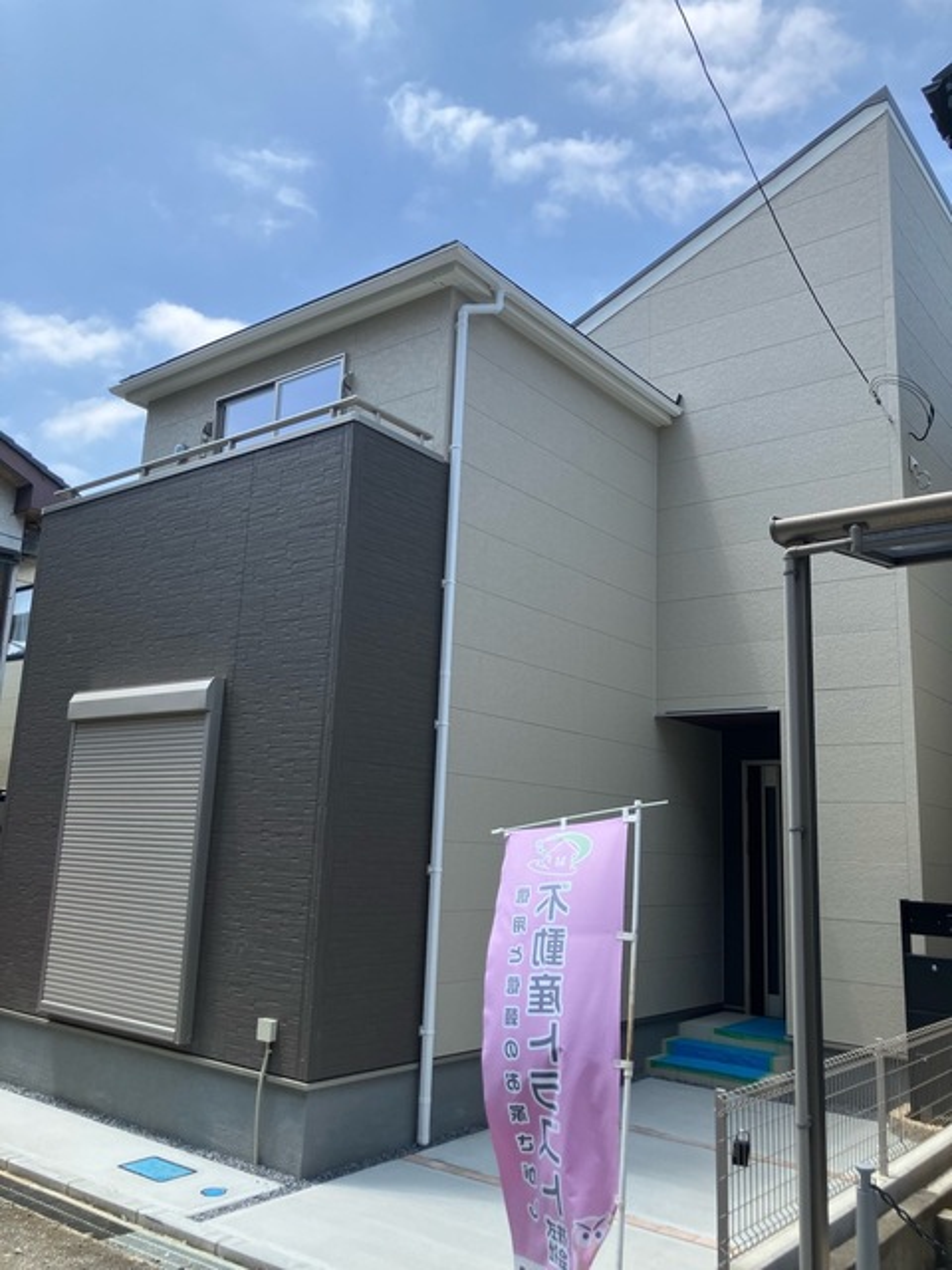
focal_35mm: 28
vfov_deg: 63.4
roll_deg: -3.5
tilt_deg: +13.5
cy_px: 635
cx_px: 476
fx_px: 1027
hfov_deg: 49.7
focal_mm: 3.99
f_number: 1.8
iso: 32
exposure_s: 1/1056
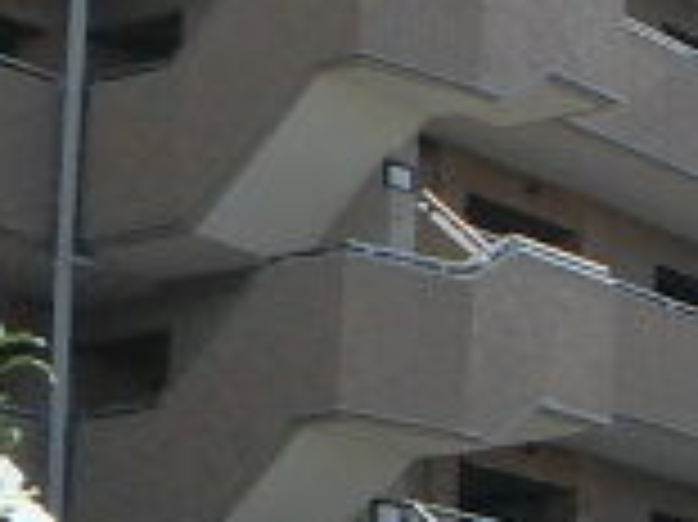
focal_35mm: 129
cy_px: 900
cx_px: 1698
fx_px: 2599
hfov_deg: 12.1
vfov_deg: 10.8
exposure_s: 1/640
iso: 125
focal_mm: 3.7
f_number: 6
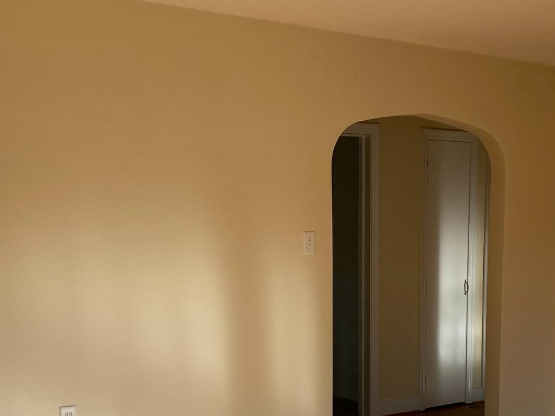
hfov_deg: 34.1
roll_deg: -0.6
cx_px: 358
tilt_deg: -7.0
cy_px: 347
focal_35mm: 56
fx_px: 898
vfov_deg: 25.5
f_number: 1.8
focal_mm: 4.25
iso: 32
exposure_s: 1/669
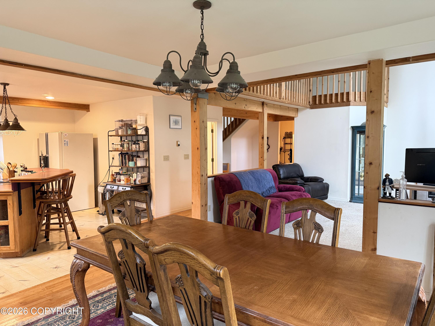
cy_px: 163
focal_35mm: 24
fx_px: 302
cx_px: 218
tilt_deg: -3.9
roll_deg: +0.3
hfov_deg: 71.6
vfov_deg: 56.8
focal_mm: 6.76
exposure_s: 1/60
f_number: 1.78
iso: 250
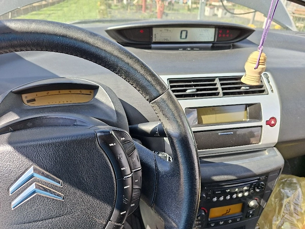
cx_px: 152
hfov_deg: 73.9
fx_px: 203
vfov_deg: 58.9
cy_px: 114
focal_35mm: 23
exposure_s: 1/357
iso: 50
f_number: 1.8
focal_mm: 5.54
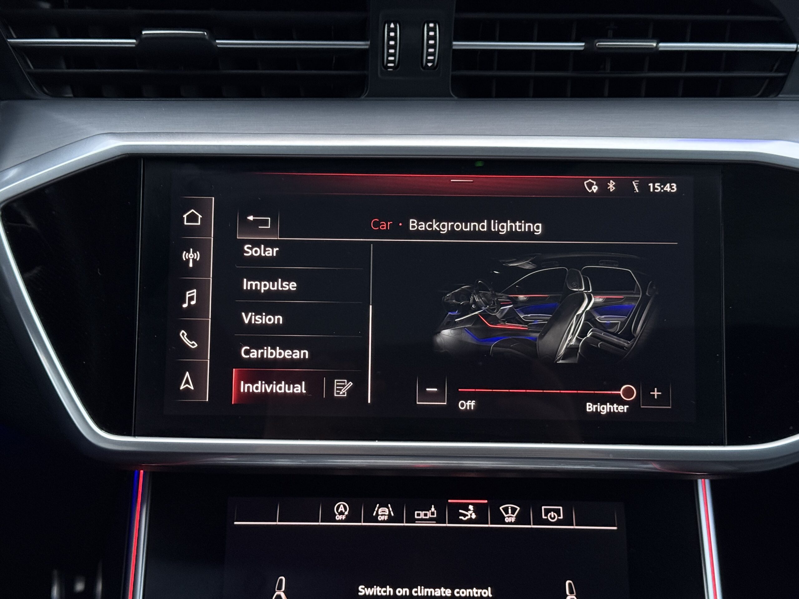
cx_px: 400
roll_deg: +0.5
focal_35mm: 48
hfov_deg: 39.7
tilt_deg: -20.6
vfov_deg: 30.3
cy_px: 300
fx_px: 1108
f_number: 1.78
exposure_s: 1/38
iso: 500
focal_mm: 6.76
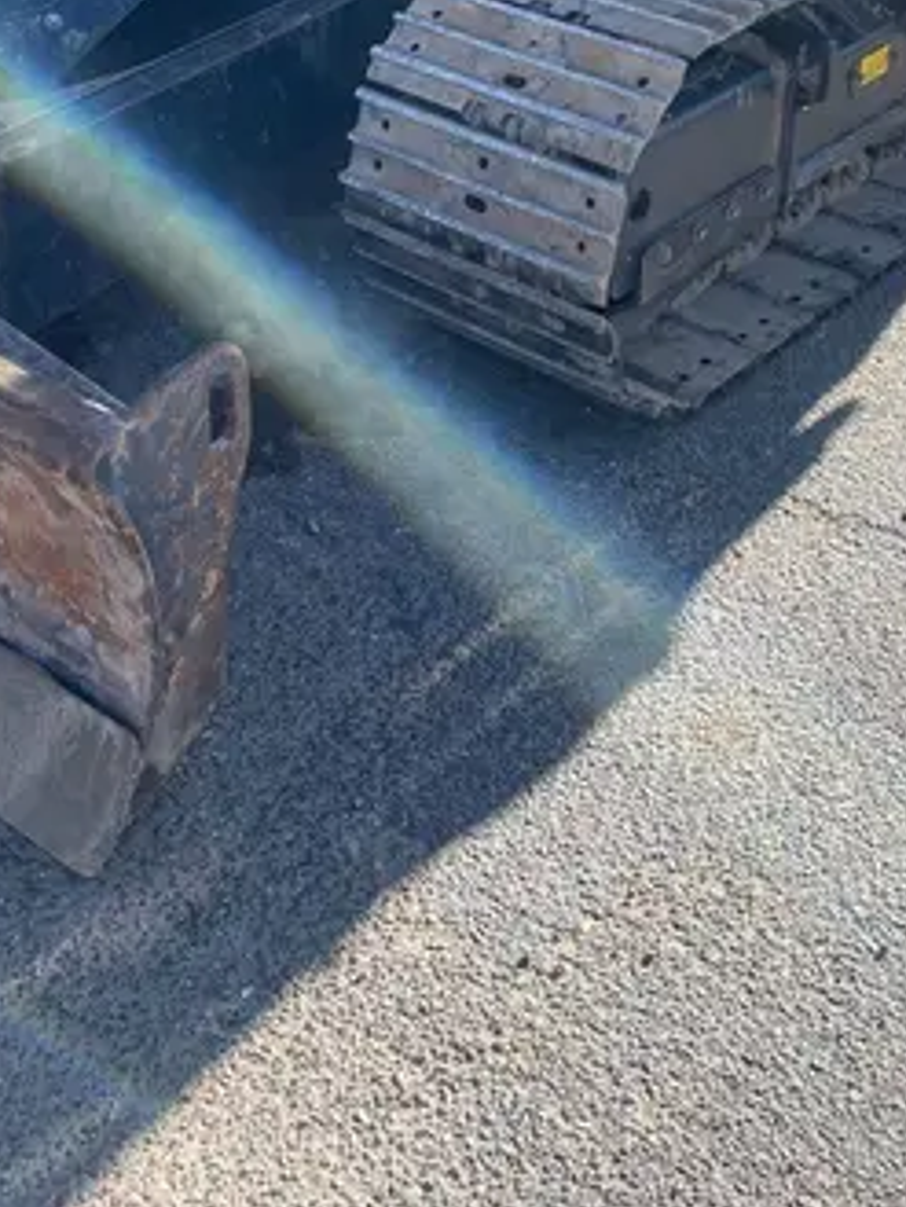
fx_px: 2023
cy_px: -53
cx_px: 429
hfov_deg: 25.2
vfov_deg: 30.4
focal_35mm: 58
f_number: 1.6
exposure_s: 1/940
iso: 32
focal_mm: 4.2
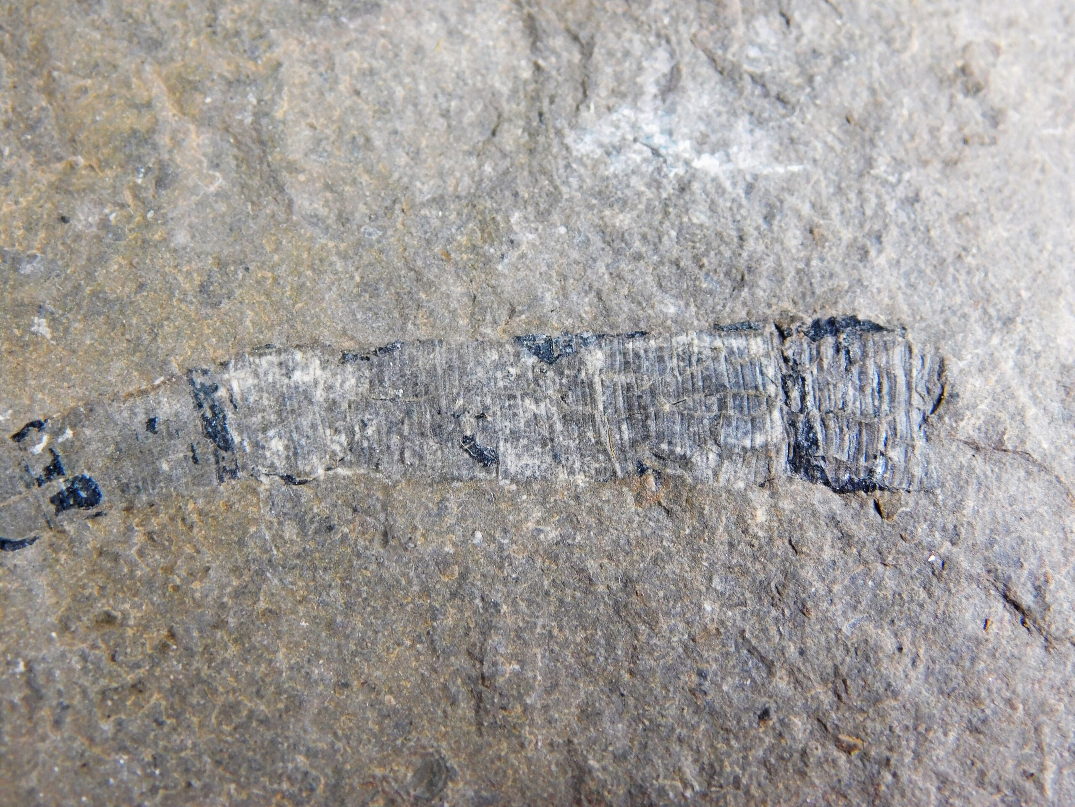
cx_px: 538
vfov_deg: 20.7
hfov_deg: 27.4
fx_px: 2205
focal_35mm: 71
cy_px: 404
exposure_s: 1/50
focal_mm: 12.6
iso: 125
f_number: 4.3
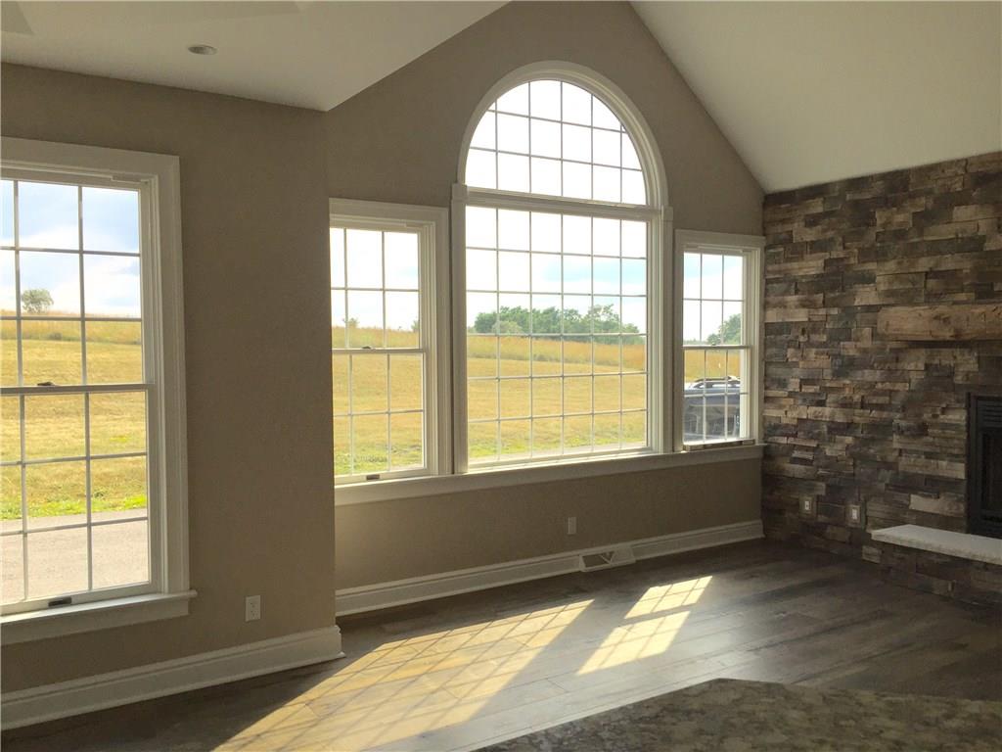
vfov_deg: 48.2
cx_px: 501
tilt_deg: -1.7
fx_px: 839
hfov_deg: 61.7
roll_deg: +0.4
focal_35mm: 29
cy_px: 376
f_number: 2.2
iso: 32
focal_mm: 4.15
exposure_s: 1/920
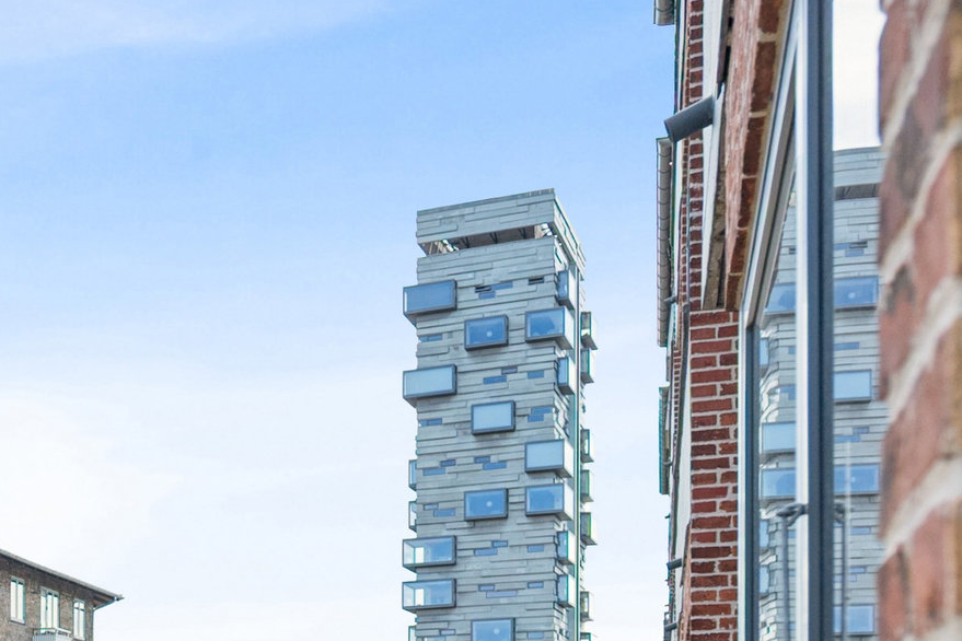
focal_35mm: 60
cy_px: 800
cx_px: -30
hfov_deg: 30.8
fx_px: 1595
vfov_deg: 21.0
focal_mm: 17.5
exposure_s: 1/1600
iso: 400
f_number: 4
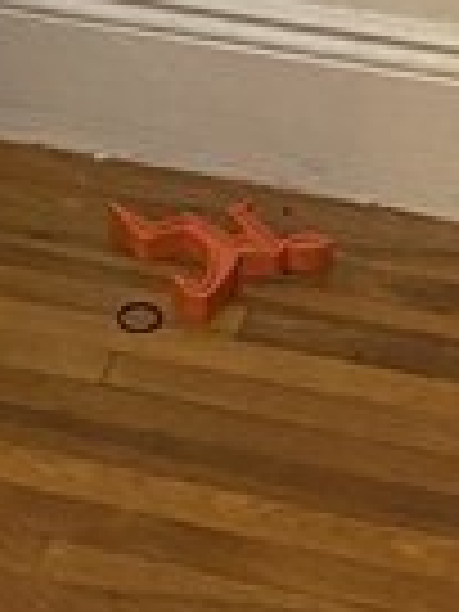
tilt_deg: -7.0
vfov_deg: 11.5
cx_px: 104
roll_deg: -0.5
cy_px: -783
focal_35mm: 147
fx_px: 2599
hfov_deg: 10.1
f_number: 1.8
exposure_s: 1/40
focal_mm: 4.25
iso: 400
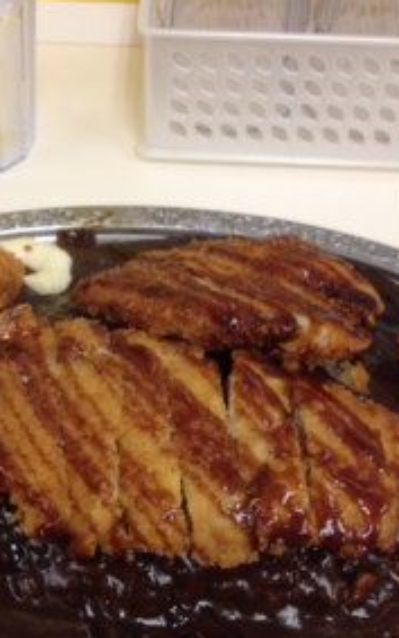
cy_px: 379
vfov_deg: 34.4
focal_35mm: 59
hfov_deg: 22.0
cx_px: 160
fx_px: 1026
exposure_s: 1/30
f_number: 2.4
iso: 64
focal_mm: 4.28
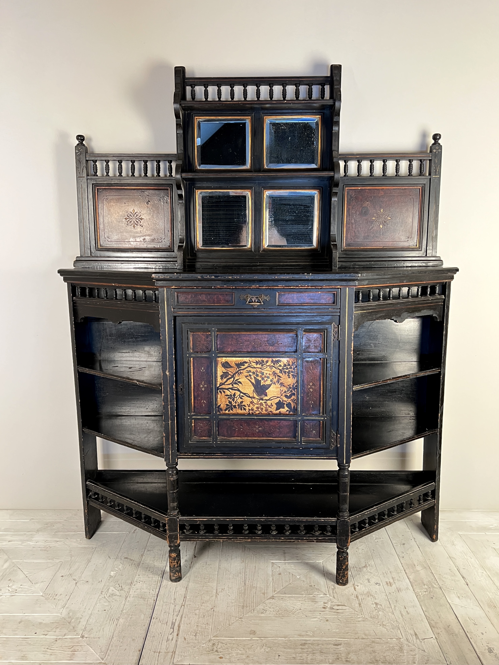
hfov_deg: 53.1
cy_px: 332
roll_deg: +1.5
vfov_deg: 67.3
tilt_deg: -9.9
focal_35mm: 26
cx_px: 250
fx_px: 500
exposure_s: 1/60
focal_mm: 5.7
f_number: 1.5
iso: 320
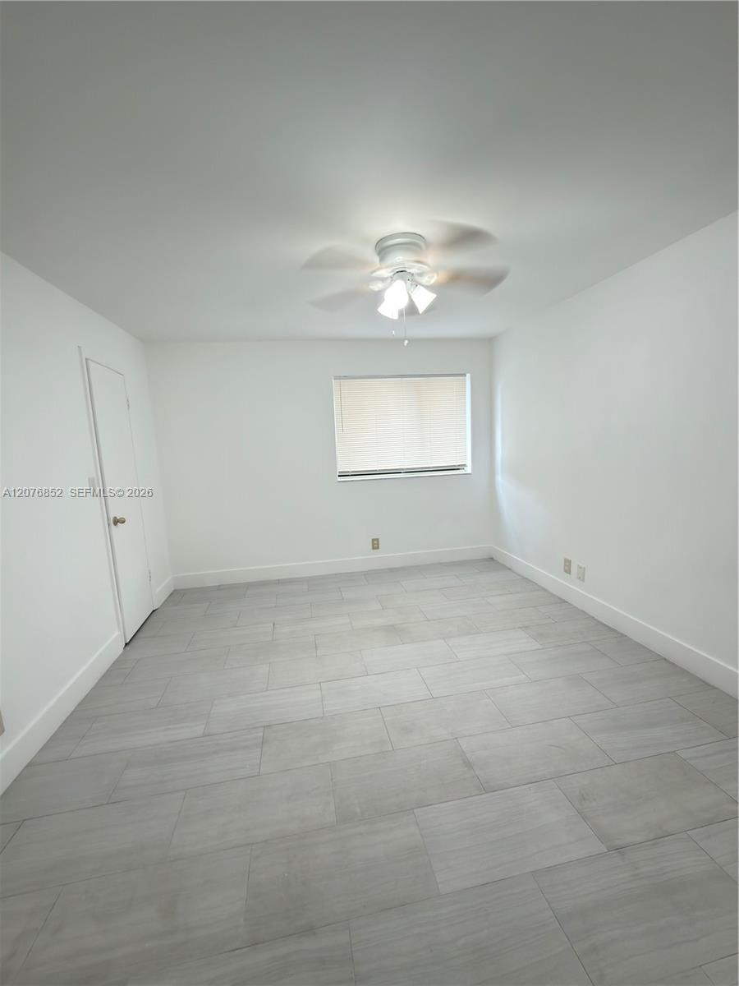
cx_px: 370
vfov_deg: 102.1
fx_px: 399
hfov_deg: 85.7
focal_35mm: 14
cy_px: 493
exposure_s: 1/30
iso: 80
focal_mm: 2.22
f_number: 2.2
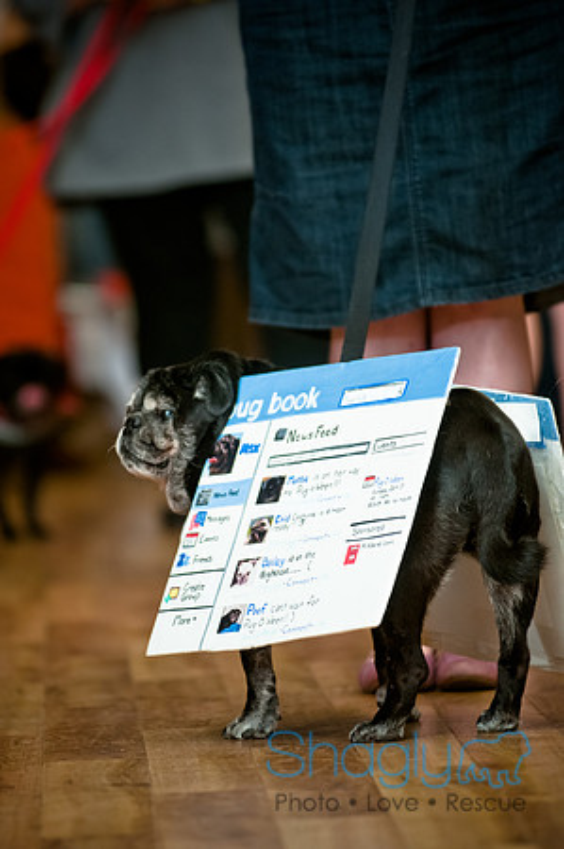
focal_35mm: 300
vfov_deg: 6.9
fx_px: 7066
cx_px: 282
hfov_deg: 4.6
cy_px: 424
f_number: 2.8
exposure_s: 1/200
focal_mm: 200
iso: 200
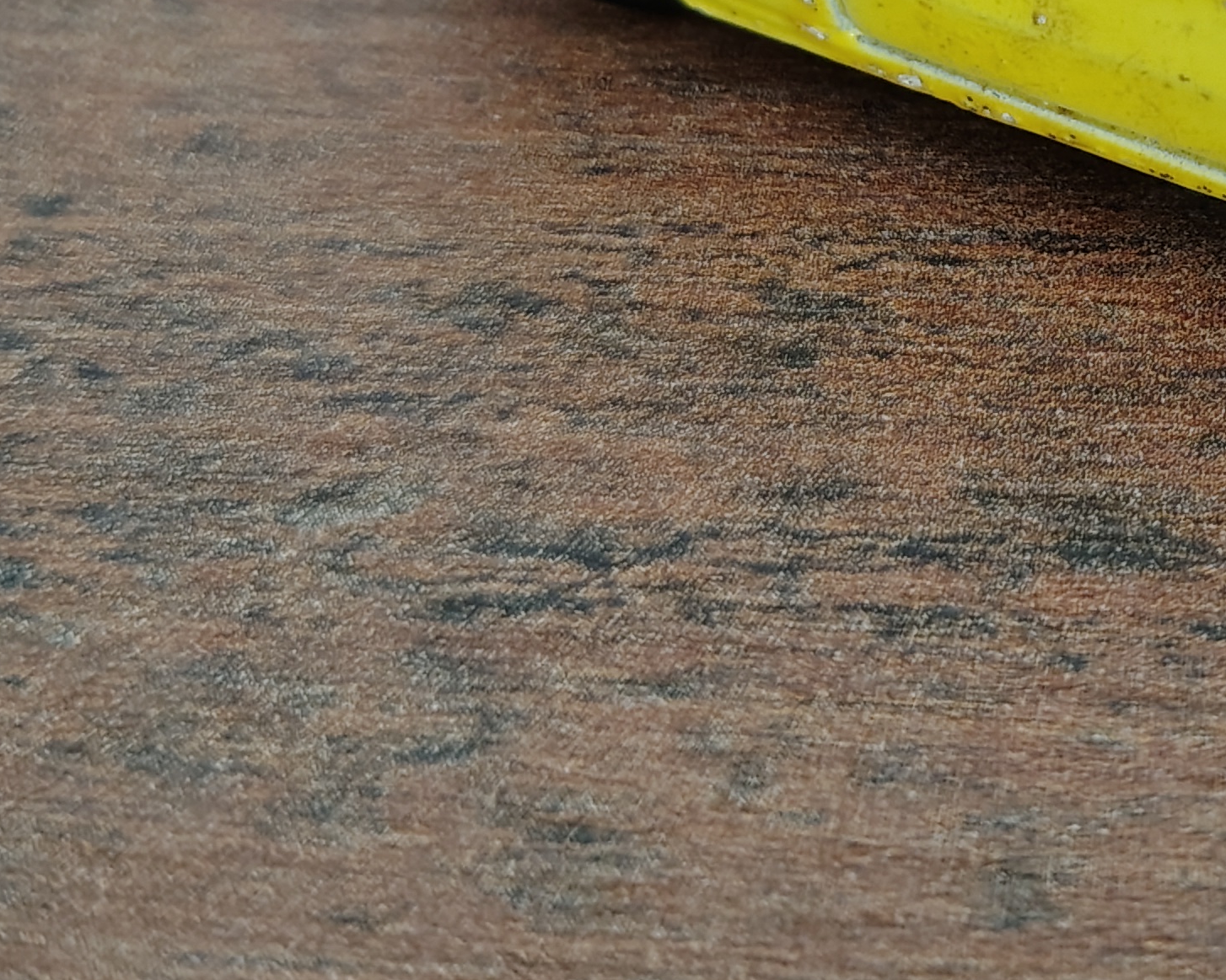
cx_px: 1158
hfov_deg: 27.4
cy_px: -35
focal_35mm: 66
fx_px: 2395
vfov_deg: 22.1
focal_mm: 5.56
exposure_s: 1/50
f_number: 1.8
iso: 645
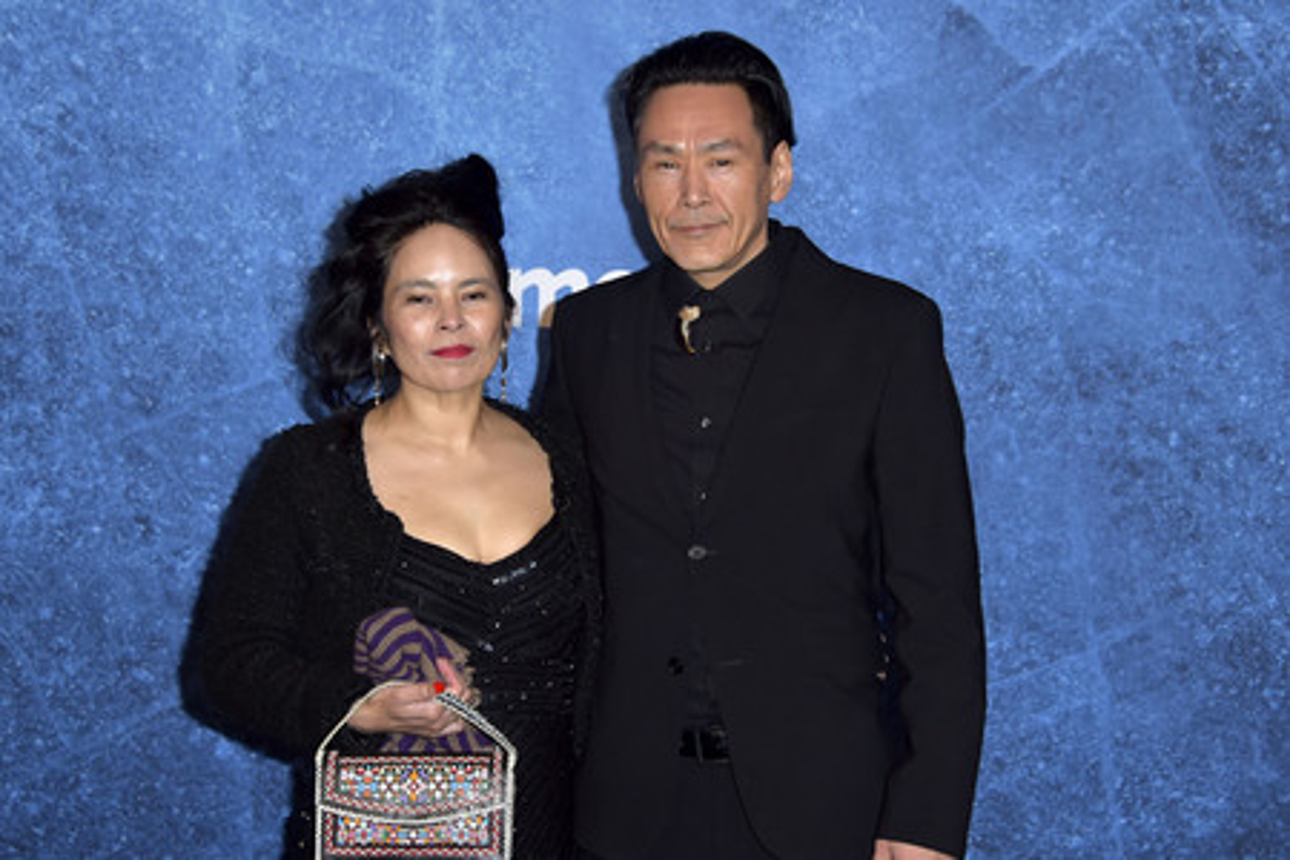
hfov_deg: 29.7
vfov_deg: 20.0
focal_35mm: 68
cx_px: 645
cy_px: 430
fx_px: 2436
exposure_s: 1/250
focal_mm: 68
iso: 320
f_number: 6.3
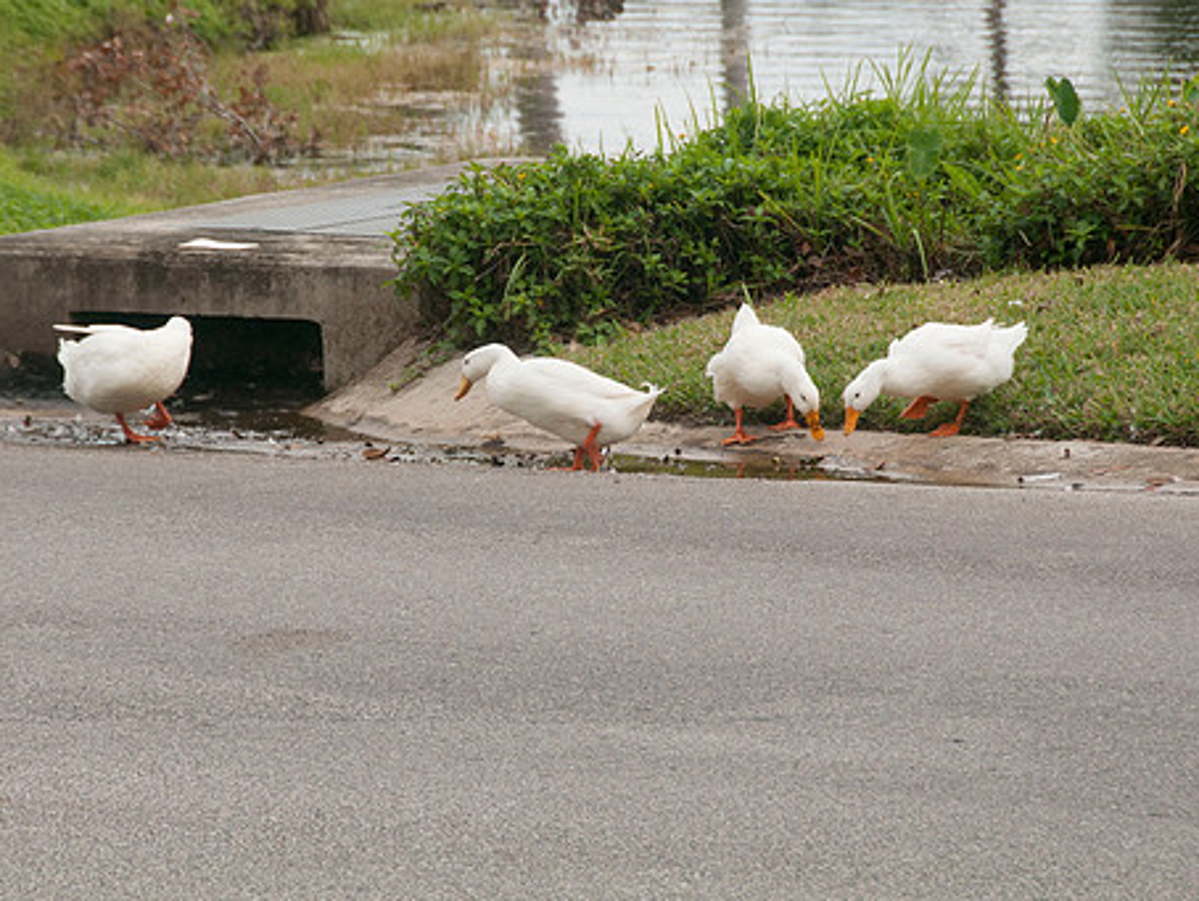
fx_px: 9565
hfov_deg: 7.2
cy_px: 395
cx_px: 547
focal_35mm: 276
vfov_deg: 5.4
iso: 400
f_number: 10
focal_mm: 150
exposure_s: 1/250
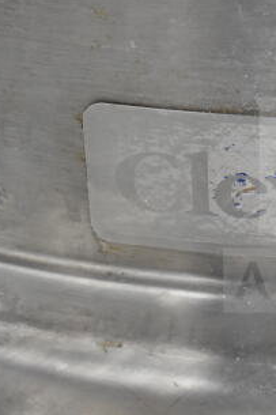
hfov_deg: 9.9
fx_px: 1554
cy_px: 205
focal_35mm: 135
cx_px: 375
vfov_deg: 15.2
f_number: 5
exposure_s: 1/80
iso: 3200
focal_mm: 45
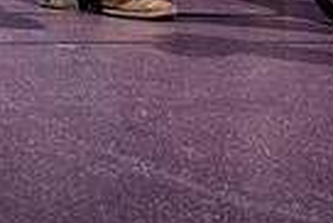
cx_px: 108
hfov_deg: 15.8
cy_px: -311
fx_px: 1195
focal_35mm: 129
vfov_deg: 9.5
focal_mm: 39
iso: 100
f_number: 8
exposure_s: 1/250
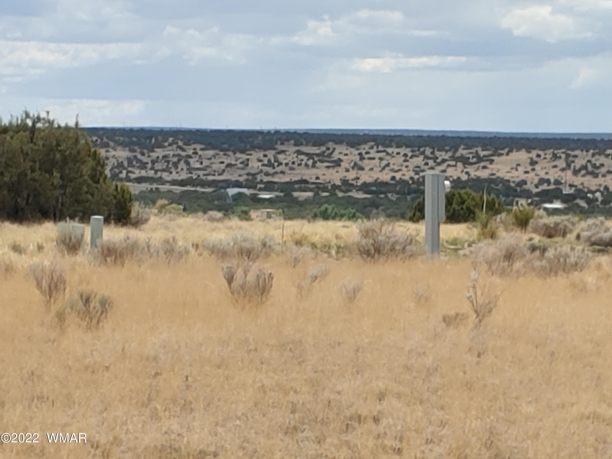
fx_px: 2829
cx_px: 306
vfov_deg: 9.3
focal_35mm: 160
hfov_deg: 12.3
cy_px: 230
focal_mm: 4.23
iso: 50
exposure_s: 1/2857
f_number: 1.5
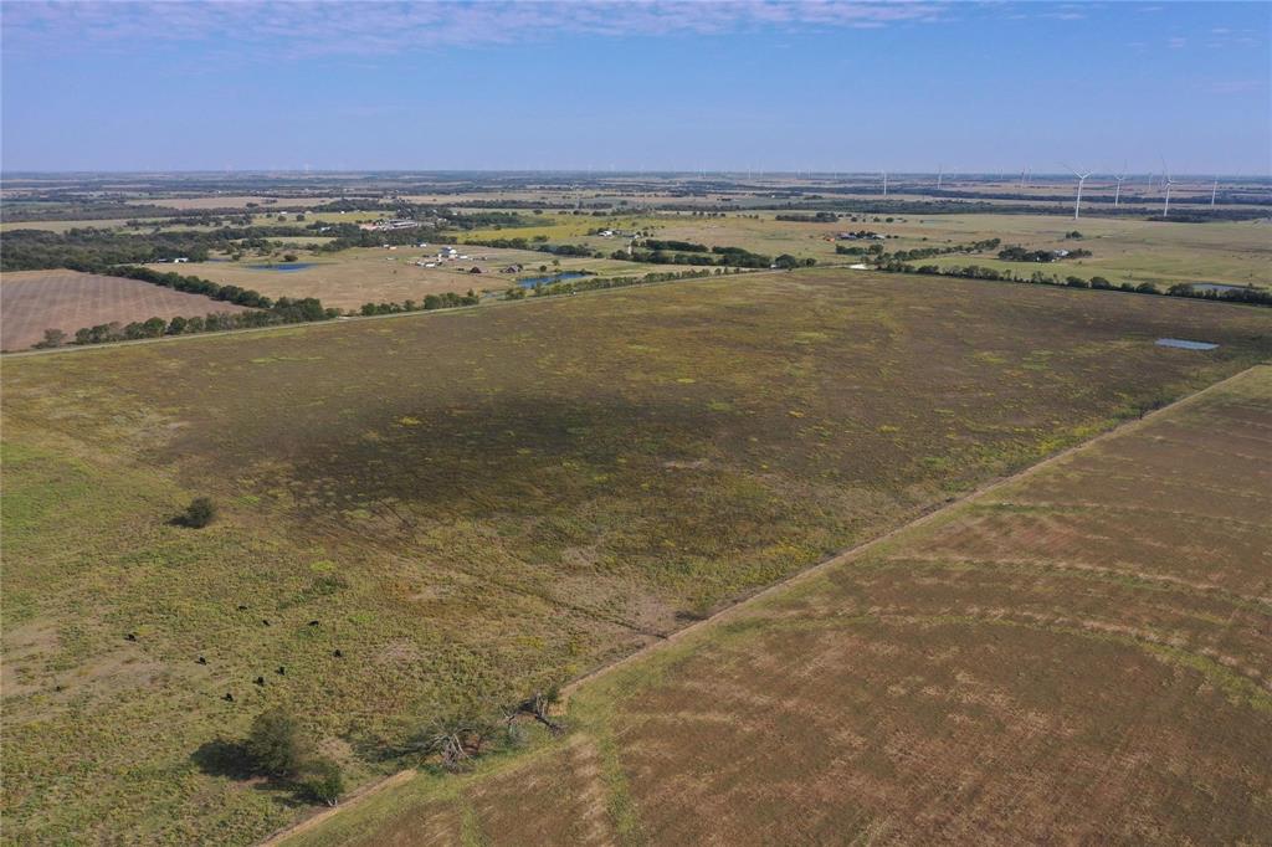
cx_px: 636
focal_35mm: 28
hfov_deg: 65.5
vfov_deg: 46.4
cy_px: 424
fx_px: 989
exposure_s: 1/500
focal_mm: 10.26
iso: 100
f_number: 6.3
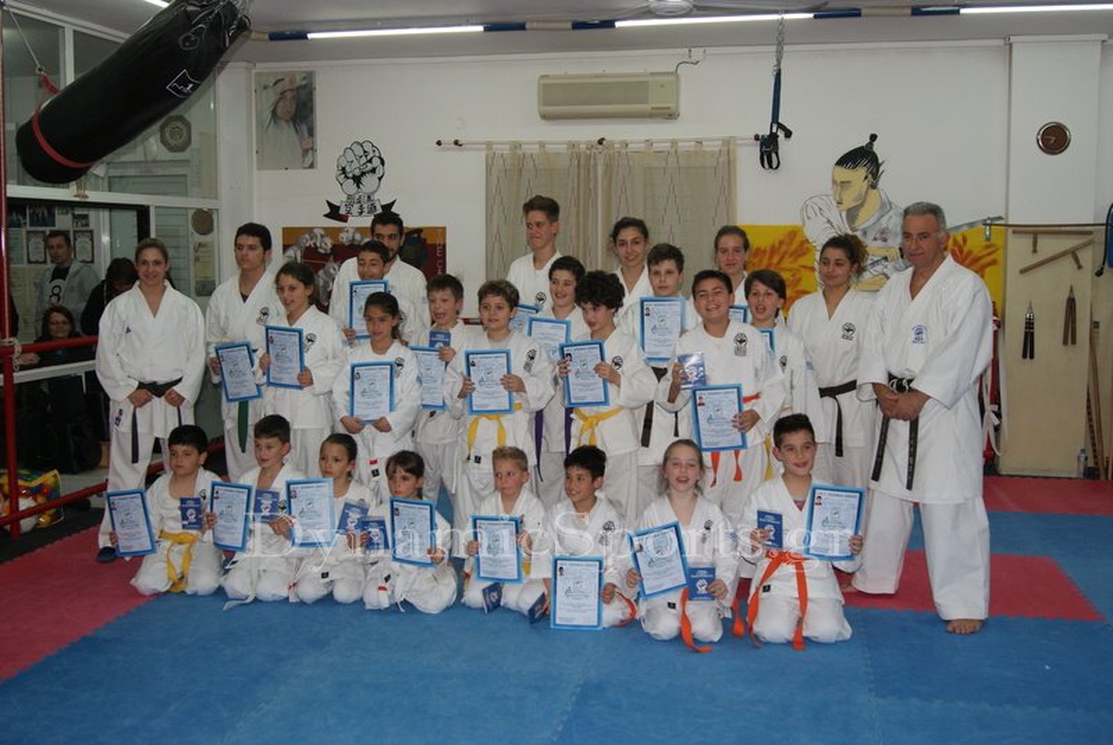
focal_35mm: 36
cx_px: 556
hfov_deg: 53.1
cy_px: 372
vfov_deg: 37.0
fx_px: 1115
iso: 400
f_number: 5.6
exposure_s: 1/60
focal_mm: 24
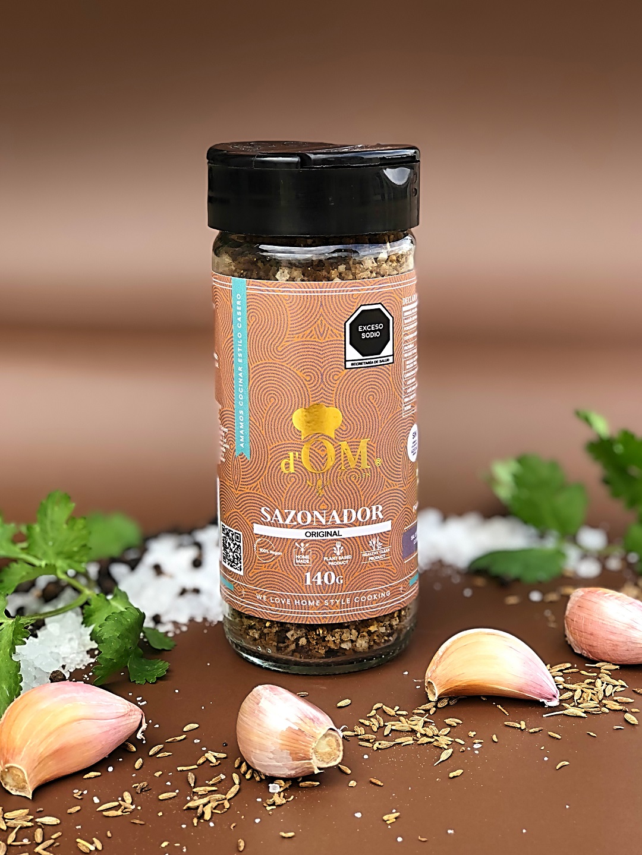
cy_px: 428
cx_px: 321
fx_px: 1409
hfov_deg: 25.7
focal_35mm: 57
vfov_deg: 33.8
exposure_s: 1/60
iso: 20
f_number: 2.8
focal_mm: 6.6
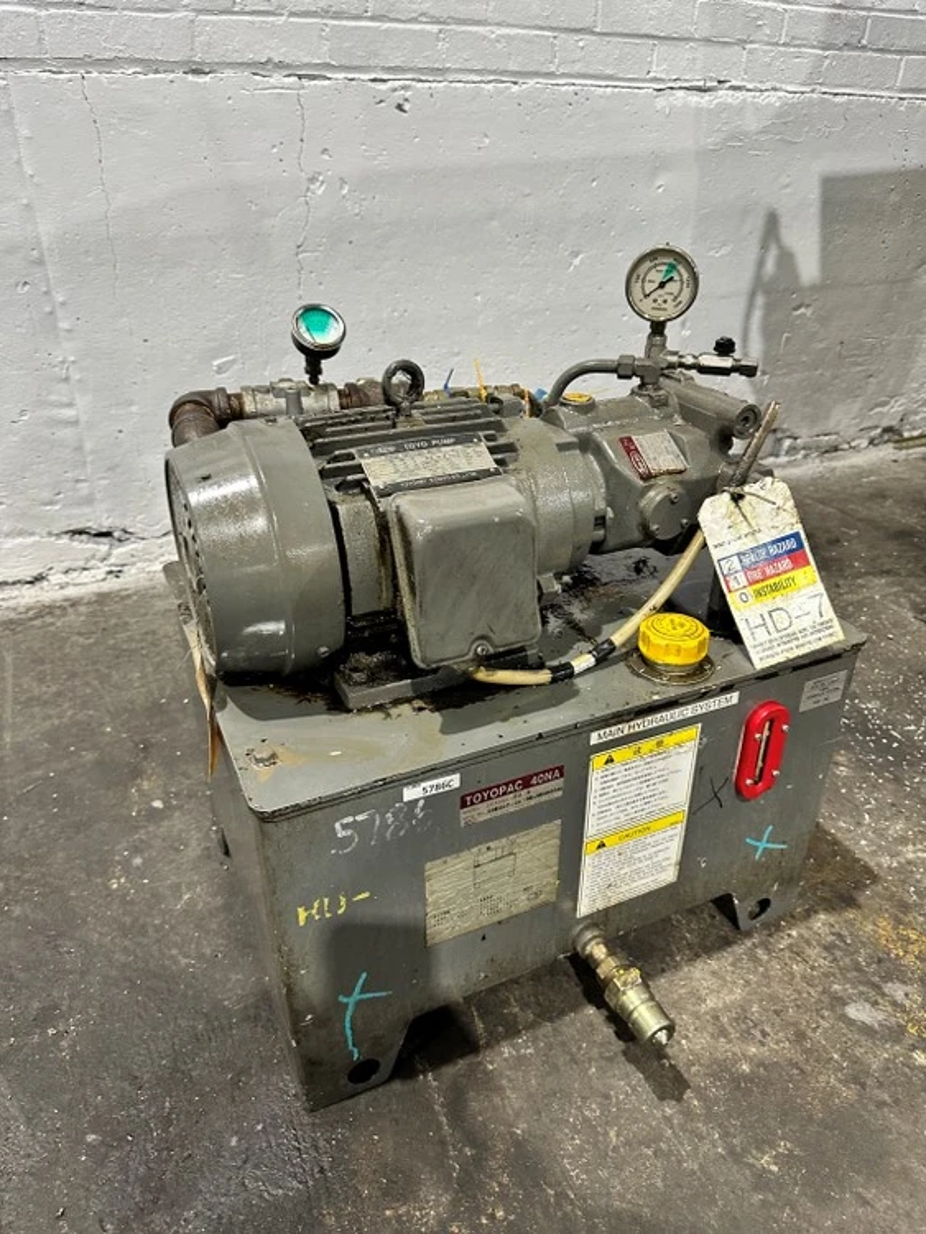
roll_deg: -0.6
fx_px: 856
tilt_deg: -29.5
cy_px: 617
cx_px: 463
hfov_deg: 56.8
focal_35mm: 24
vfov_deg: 71.6
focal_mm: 6.86
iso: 250
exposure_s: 1/60
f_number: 1.78
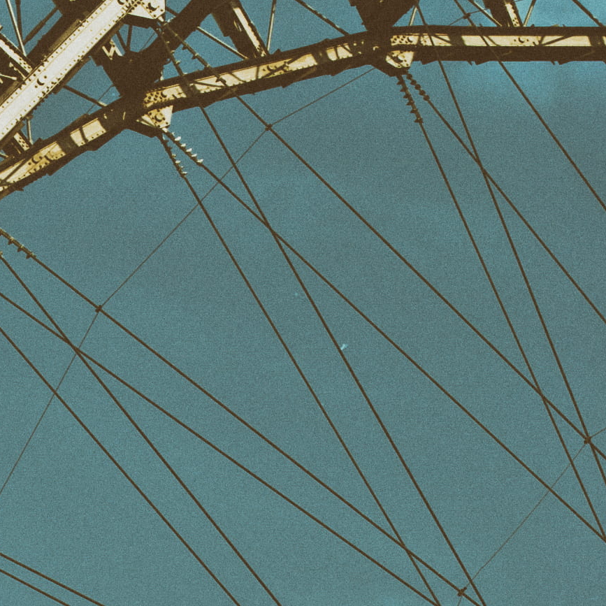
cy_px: 807
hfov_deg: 6.1
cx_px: -232
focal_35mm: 285
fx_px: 5645
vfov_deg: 6.1
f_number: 11
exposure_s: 1/100
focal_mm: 50
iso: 100
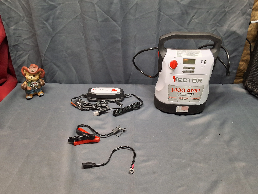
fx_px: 209
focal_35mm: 28
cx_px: 129
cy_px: 97
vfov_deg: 49.7
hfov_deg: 63.4
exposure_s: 1/30
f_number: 1.9
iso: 160
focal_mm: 2.91
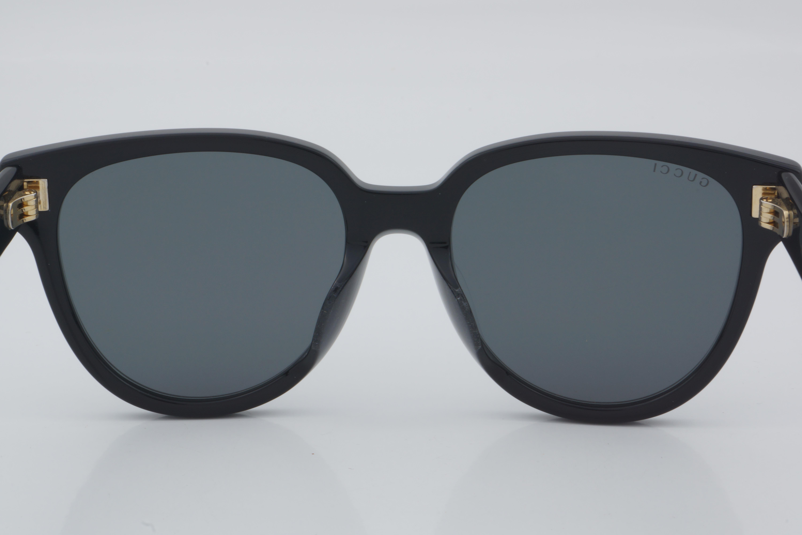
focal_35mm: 82
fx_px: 1838
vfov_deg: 16.6
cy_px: 268
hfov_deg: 24.6
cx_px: 401
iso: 100
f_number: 32
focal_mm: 55
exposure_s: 1/4
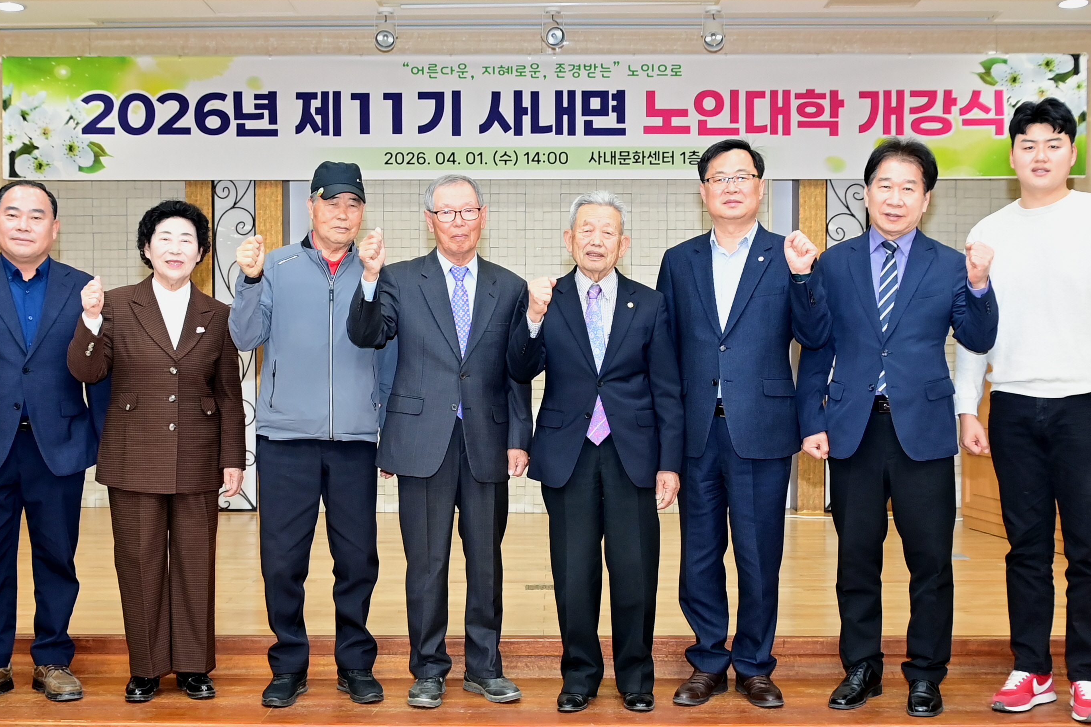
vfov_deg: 30.5
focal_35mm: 44
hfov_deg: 44.5
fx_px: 1333
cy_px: 380
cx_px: 556
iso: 1250
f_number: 4.5
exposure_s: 1/100
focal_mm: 22
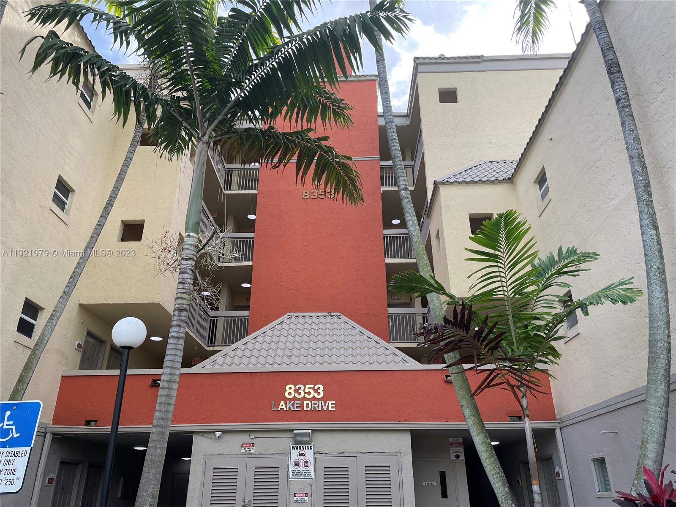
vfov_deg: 53.1
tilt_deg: +26.0
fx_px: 508
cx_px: 338
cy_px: 254
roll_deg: +0.6
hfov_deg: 67.3
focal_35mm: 26
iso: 50
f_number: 1.6
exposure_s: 1/1289
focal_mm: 4.2
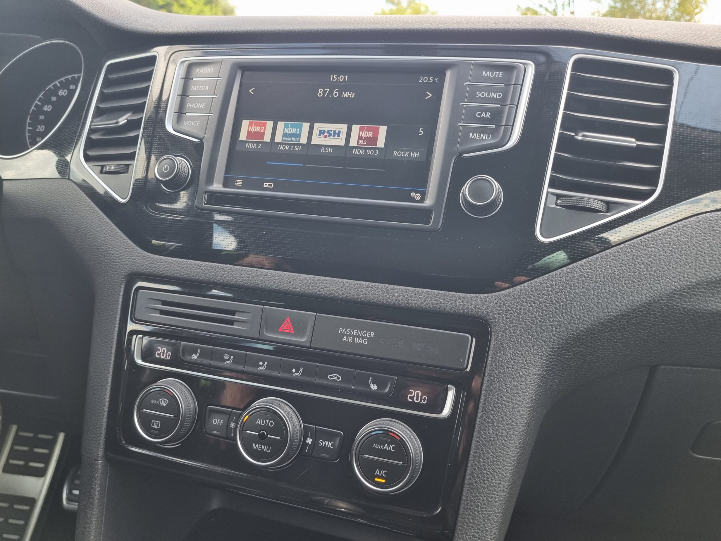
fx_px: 562
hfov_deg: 65.3
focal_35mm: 27
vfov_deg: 51.4
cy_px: 276
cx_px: 348
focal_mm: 5.4
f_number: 1.8
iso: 80
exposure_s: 1/100
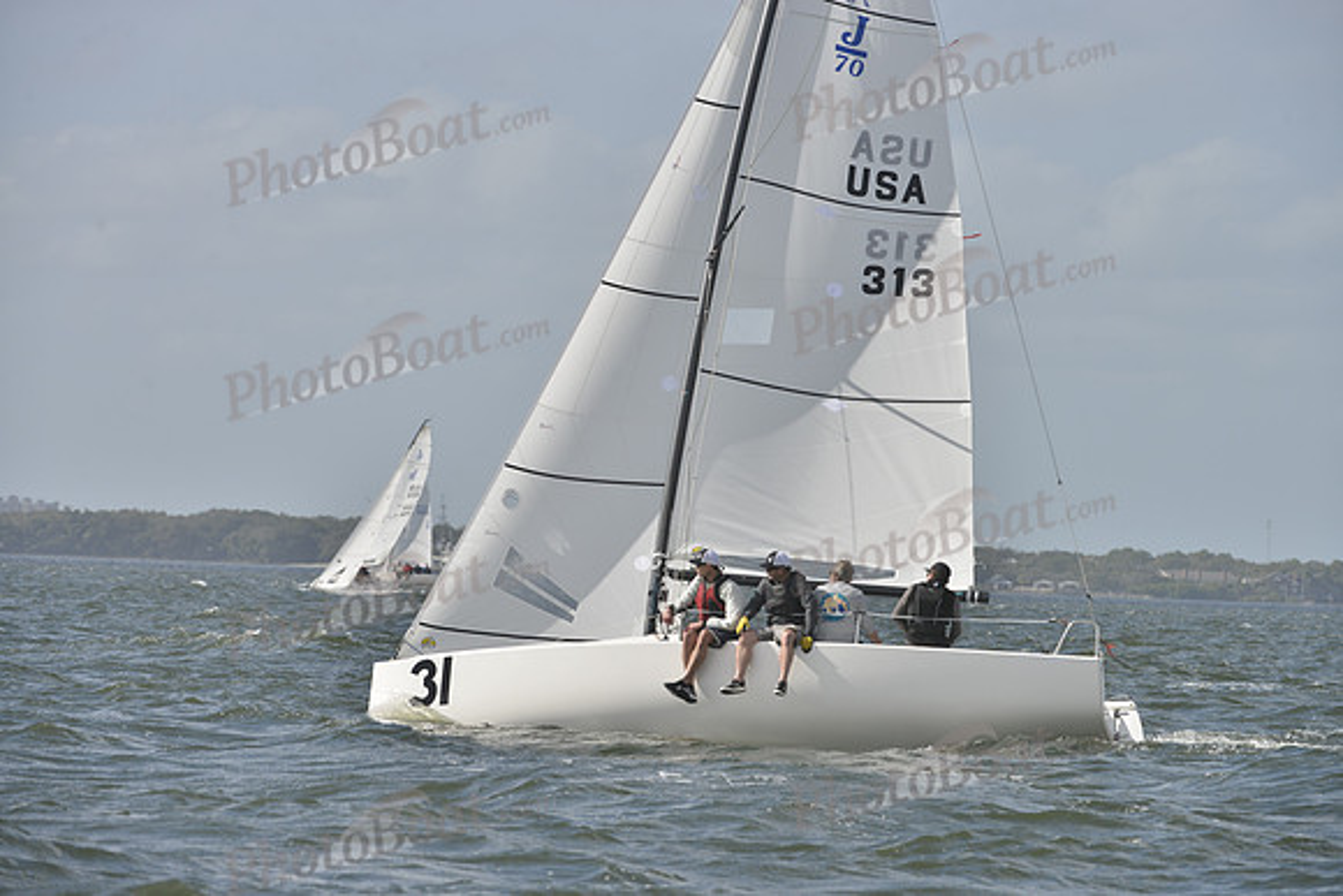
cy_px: 448
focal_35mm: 240
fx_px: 8955
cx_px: 672
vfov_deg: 5.7
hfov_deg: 8.6
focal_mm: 240
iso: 400
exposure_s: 1/1250
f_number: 10
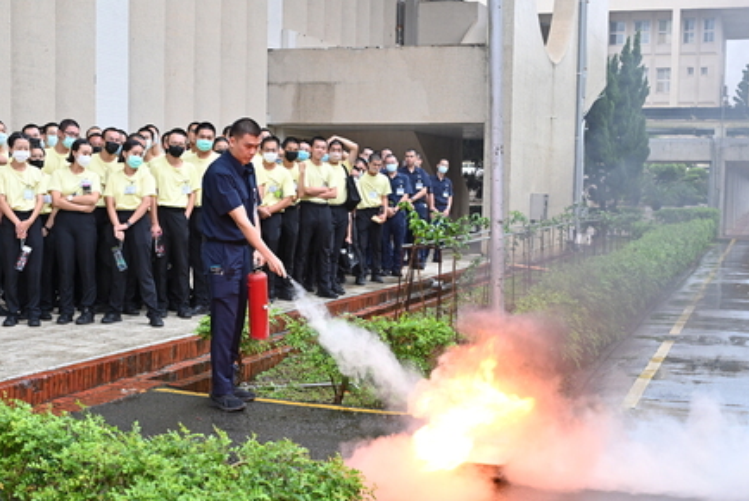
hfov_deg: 37.4
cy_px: 278
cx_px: 328
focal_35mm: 53
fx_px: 1103
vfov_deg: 25.5
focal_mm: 46
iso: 1000
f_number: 4.5
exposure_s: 1/125
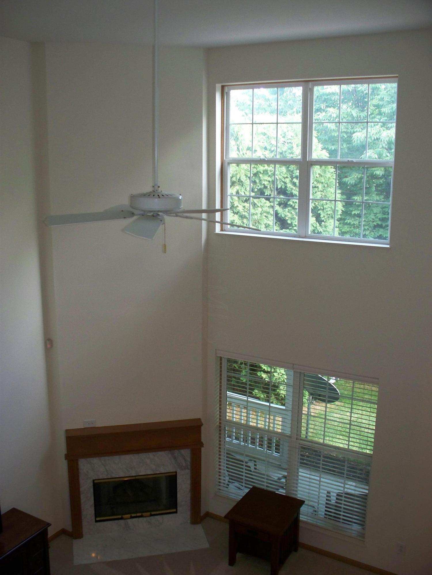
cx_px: 216
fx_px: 599
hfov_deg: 39.7
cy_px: 288
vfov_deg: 51.4
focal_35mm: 36
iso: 200
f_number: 2.8
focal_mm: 7.54
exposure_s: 1/60
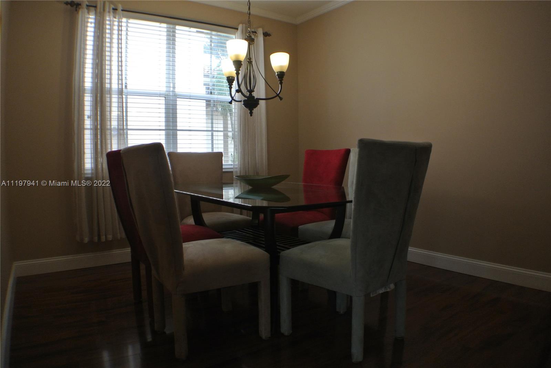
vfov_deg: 45.0
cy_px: 184
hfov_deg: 63.6
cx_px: 276
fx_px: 444
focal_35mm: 29
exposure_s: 1/100
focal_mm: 11
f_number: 3.5
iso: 400
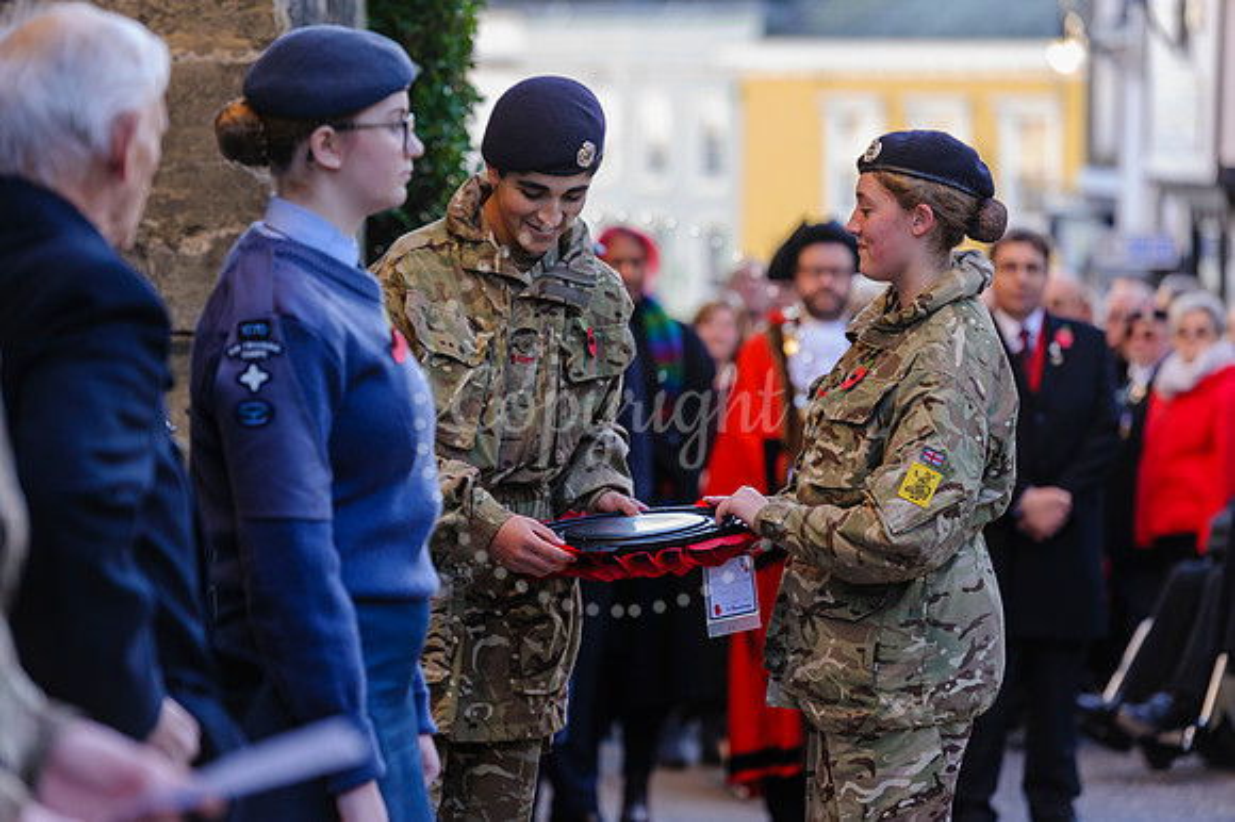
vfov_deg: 8.6
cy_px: 411
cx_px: 618
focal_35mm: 160
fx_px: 5486
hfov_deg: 12.8
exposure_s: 1/250
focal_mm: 160
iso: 800
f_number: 4
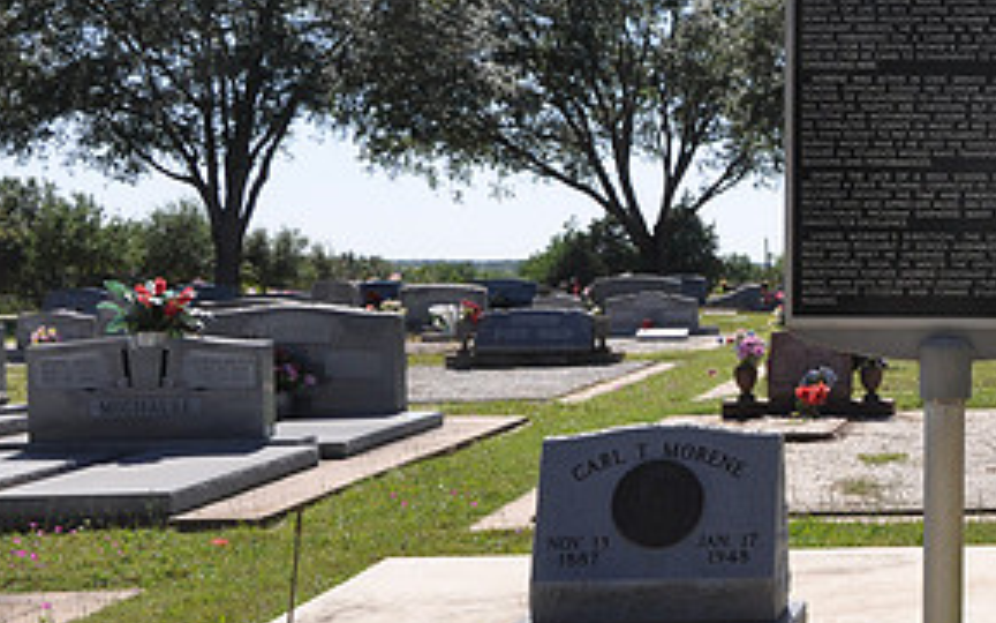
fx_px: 2172
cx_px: 954
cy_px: 289
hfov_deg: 24.8
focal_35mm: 80
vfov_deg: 16.3
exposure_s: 1/125
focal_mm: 26
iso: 200
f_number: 11
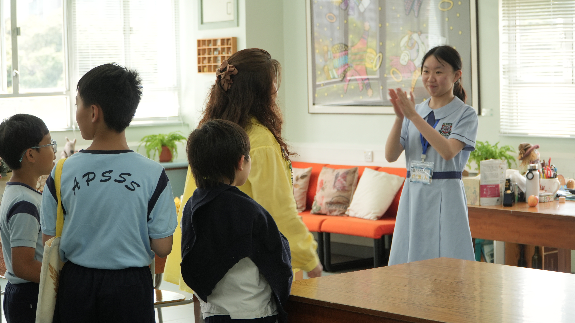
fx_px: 1091
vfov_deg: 16.9
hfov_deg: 29.5
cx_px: 288
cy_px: 143
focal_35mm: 72
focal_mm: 45
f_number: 4.5
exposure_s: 1/60
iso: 200
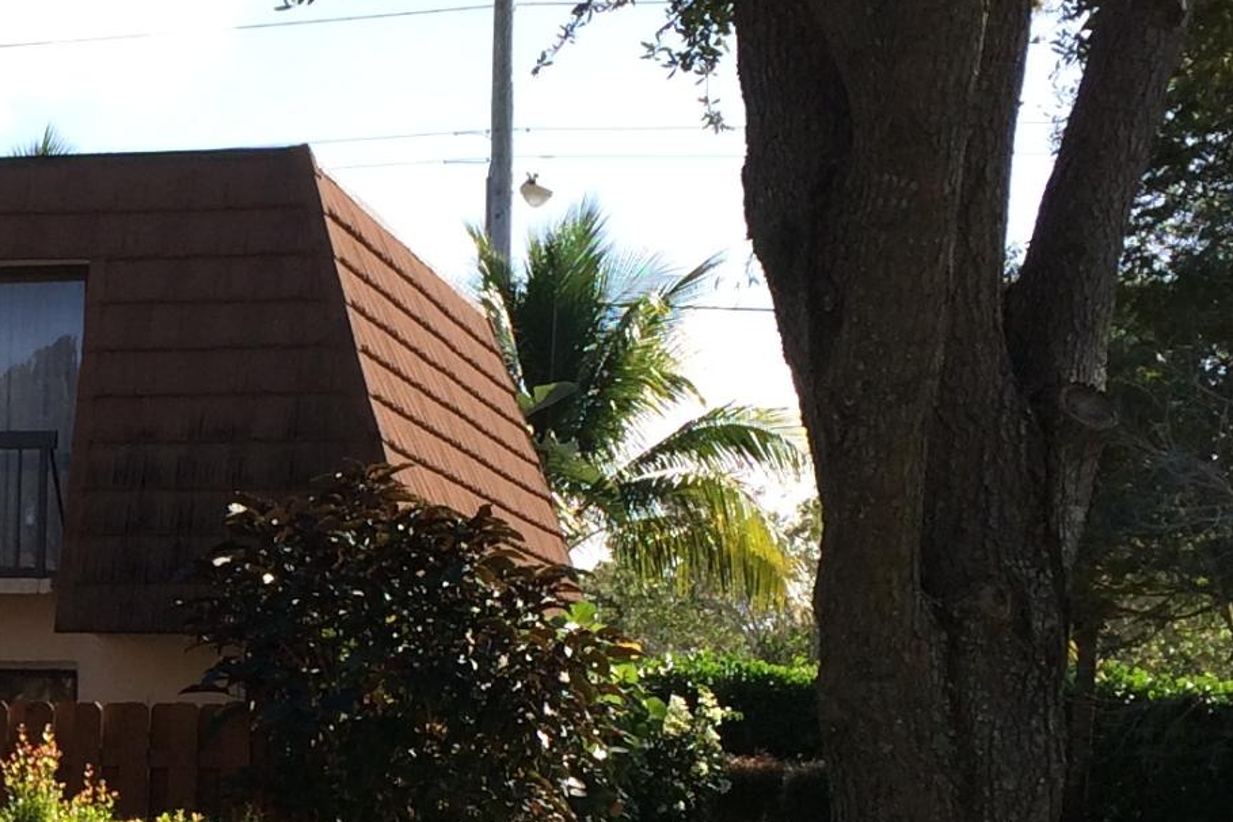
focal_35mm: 103
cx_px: -218
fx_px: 3527
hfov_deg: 18.8
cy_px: 707
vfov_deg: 13.2
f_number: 2.2
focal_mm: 4.12
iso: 32
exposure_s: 1/977
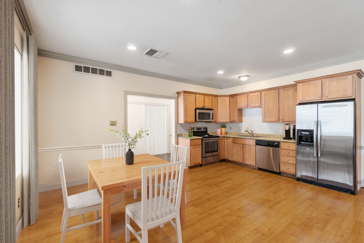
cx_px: 182
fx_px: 152
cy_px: 122
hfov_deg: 100.4
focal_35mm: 15
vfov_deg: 77.3
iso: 250
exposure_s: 1/125
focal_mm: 10
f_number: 5.6
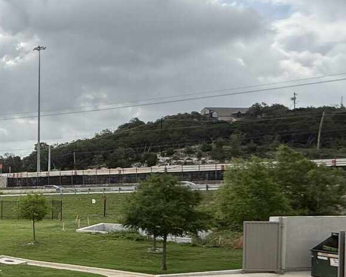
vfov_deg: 33.1
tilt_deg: -1.1
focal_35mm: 45
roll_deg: +0.6
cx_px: -187
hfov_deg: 27.1
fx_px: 461
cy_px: 185
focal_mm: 2.22
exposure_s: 1/2165
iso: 64
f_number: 2.2
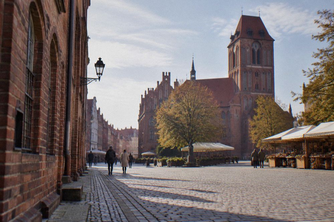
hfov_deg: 48.5
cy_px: 111
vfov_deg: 33.4
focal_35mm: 40
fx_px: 371
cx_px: 167
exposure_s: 1/500
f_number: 4
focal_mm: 40
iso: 200
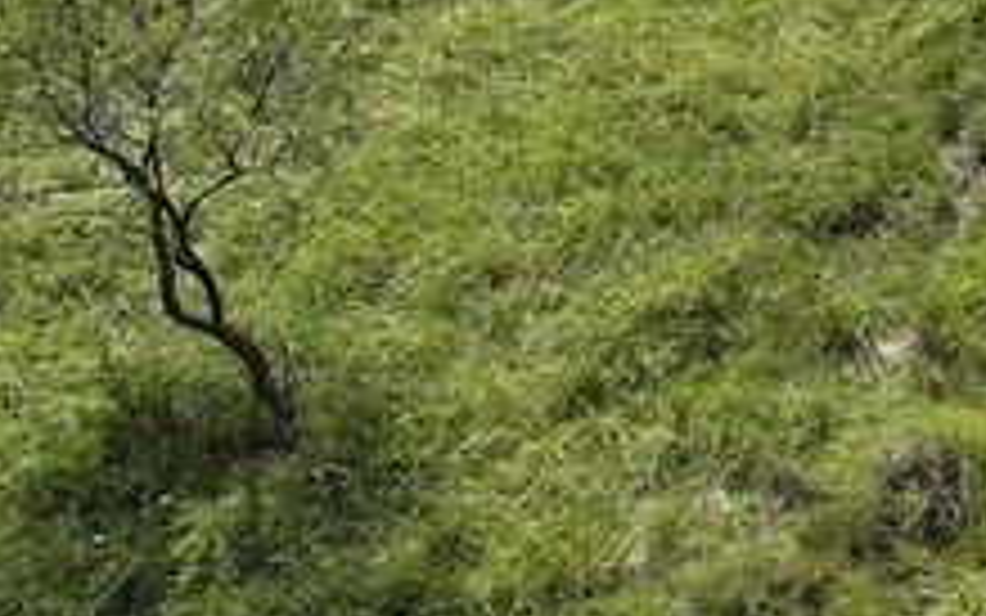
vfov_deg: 9.7
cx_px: 1931
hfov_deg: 14.7
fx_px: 3199
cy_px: -879
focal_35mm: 119
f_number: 2.8
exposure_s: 1/2500
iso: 190
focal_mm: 12.29
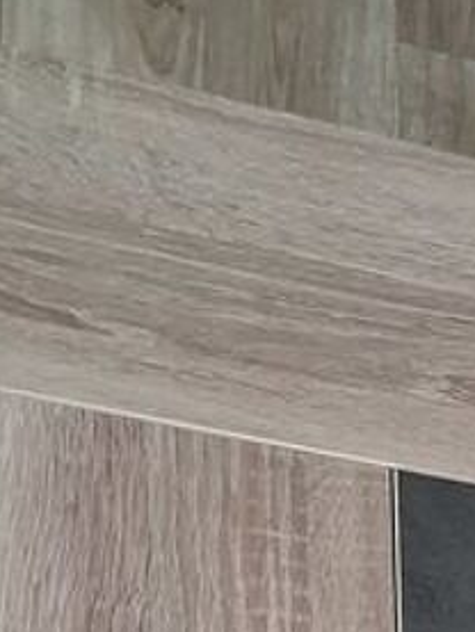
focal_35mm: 130
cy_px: 1436
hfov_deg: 10.9
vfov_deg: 12.5
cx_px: 770
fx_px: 2377
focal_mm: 4
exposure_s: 1/120
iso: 400
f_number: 1.8
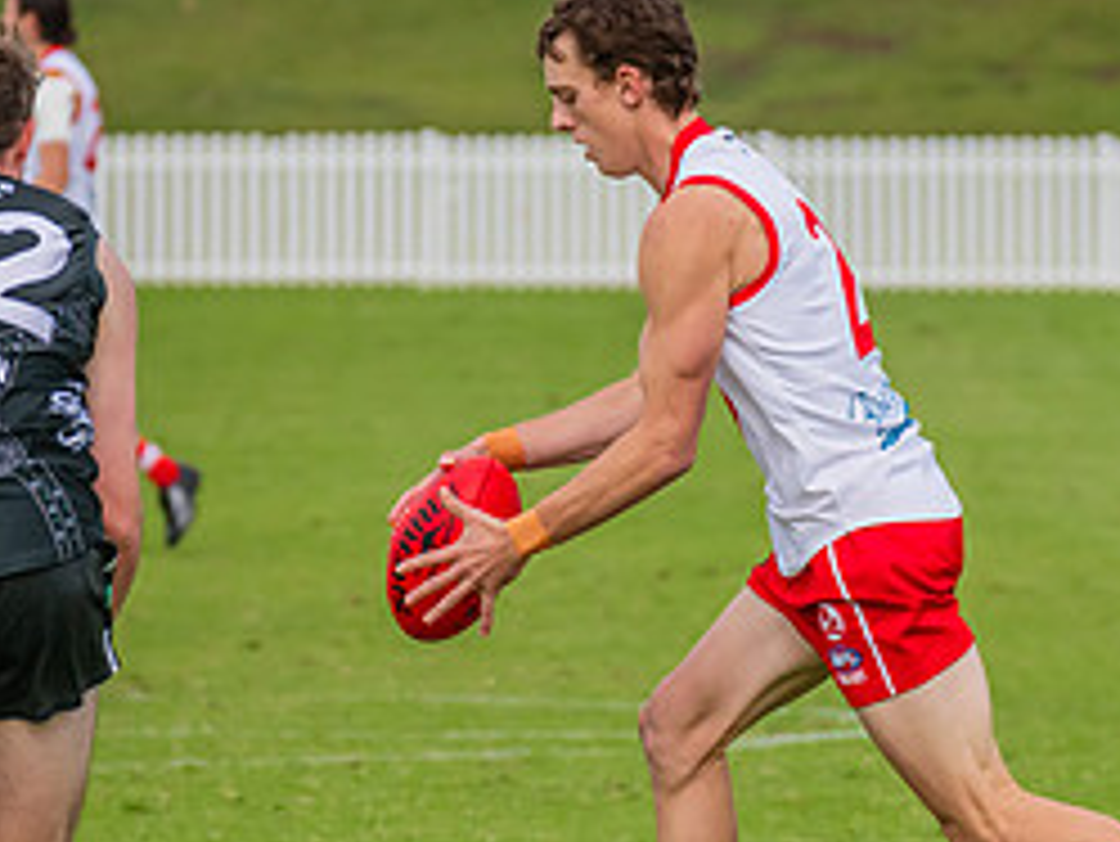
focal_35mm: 692
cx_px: 674
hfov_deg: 2.9
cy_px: 571
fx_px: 22400
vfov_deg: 2.2
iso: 800
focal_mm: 250
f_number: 7.1
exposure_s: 1/1600
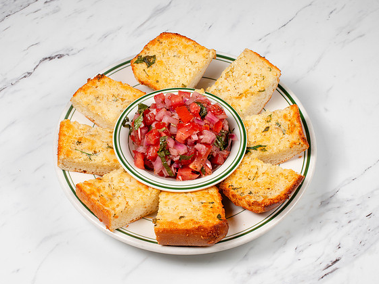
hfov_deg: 29.8
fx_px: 712
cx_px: 158
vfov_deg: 22.6
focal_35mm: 65
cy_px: 151
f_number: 13
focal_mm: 50
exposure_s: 1/250
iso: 200
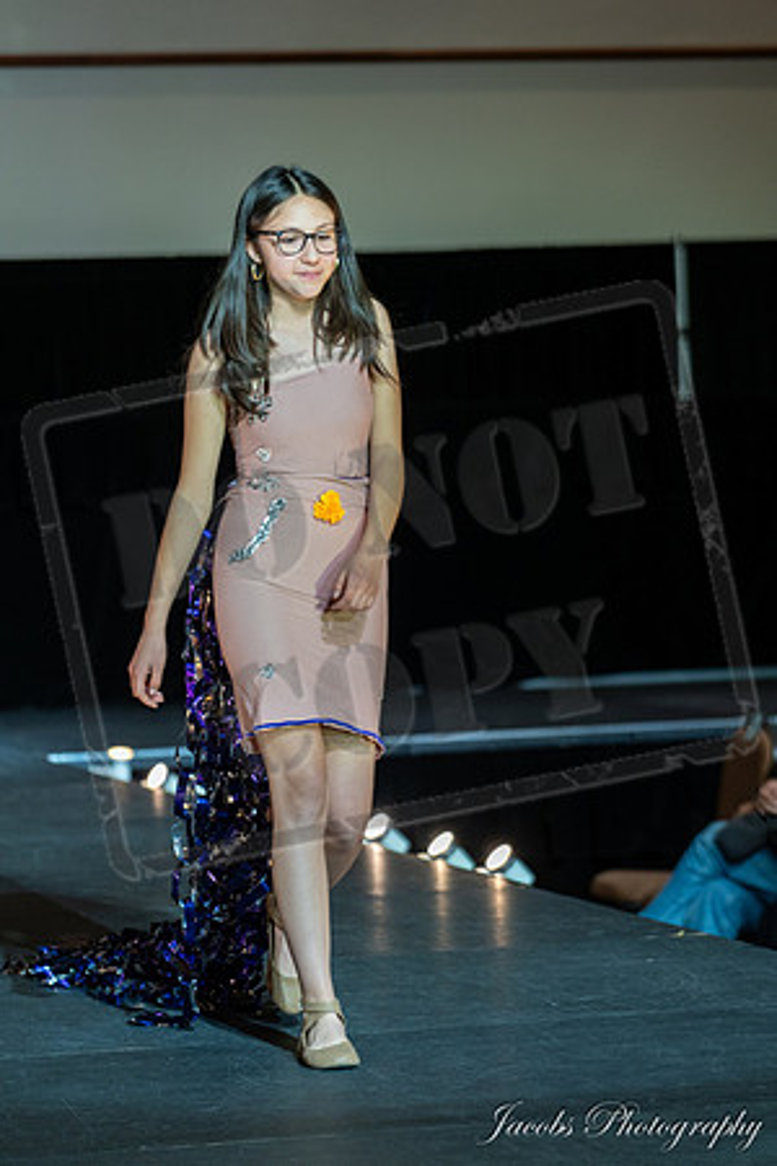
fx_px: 5309
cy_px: 583
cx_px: 388
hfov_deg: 8.4
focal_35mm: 164
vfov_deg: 12.5
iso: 1600
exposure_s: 1/320
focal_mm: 164
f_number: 4
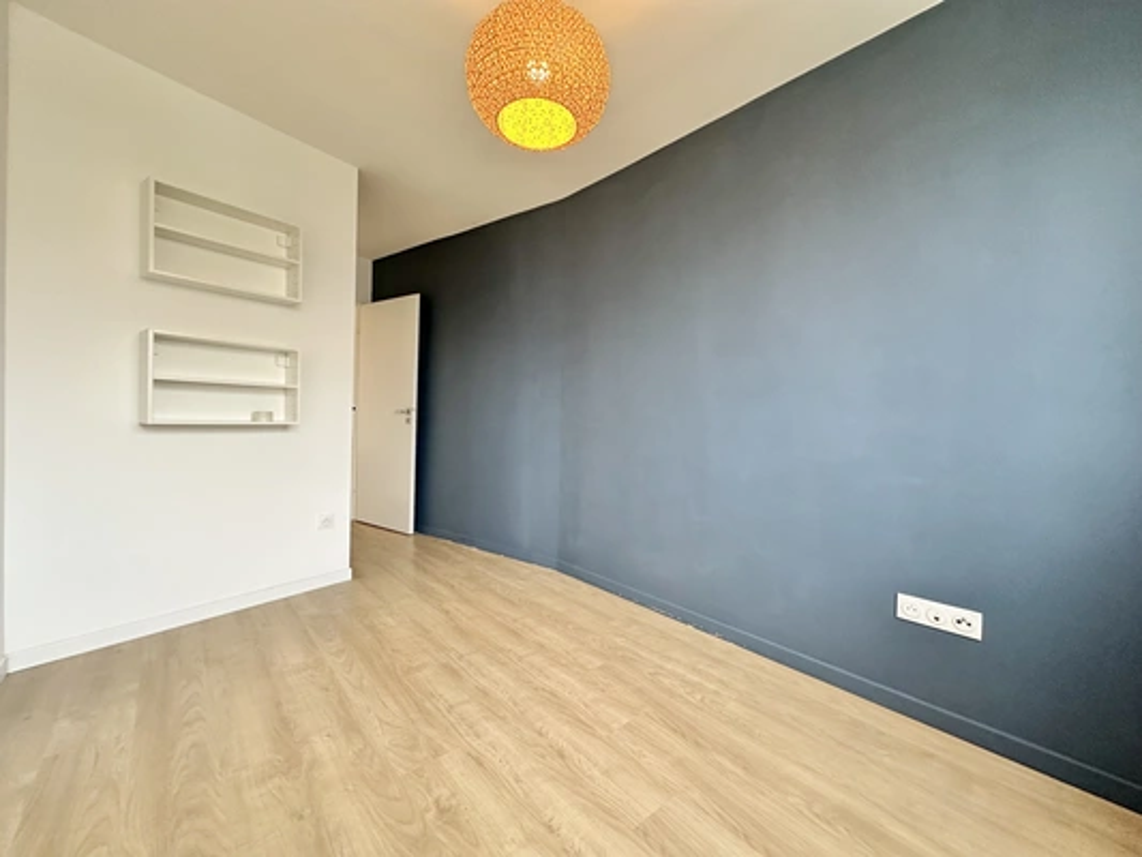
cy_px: 428
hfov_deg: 102.1
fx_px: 462
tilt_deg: -0.7
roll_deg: -1.8
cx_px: 571
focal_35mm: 14
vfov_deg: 85.7
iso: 200
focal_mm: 2.22
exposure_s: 1/50
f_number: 2.2
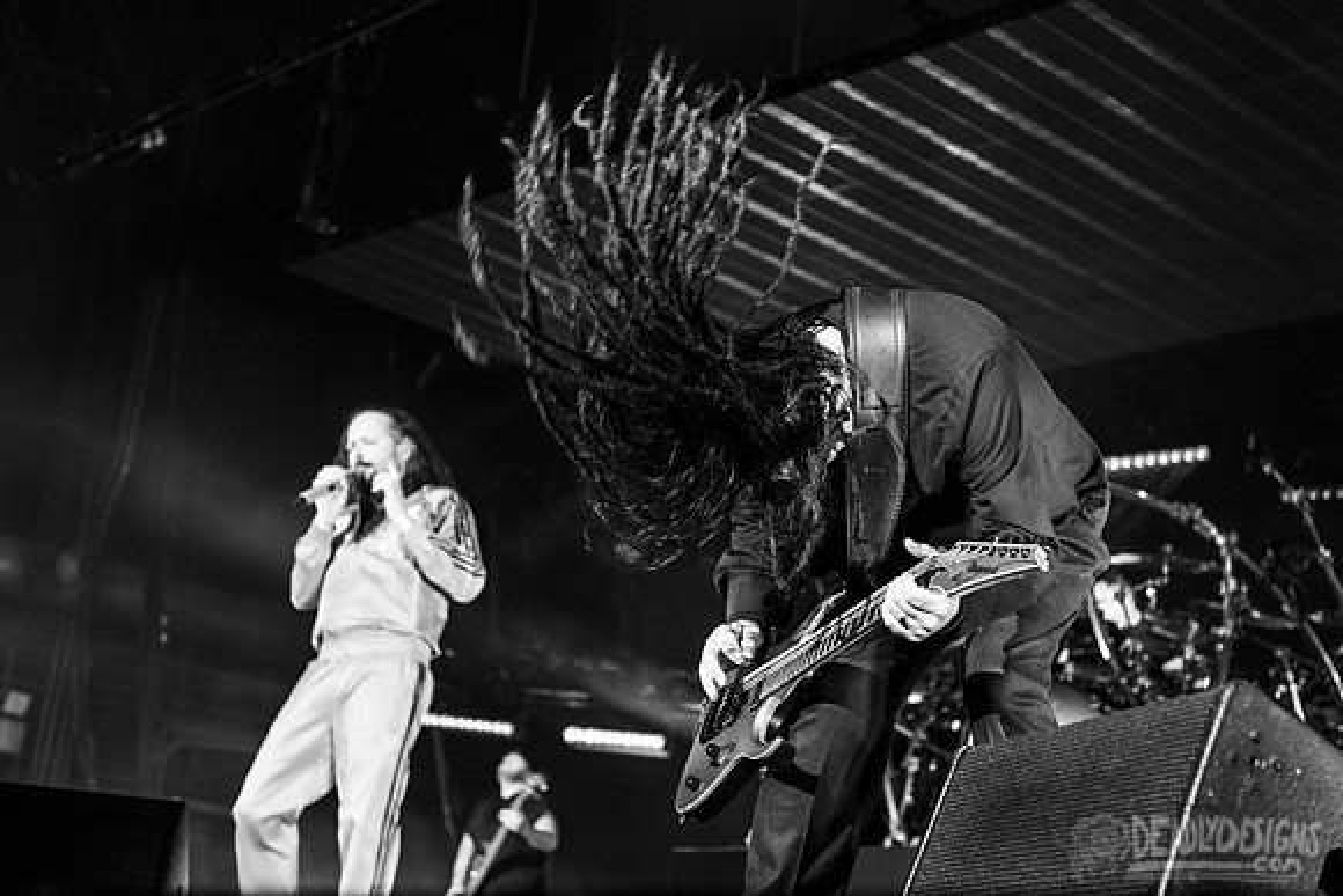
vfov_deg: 22.8
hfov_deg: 33.7
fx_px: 2218
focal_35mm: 59
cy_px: 341
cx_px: 736
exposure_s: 1/500
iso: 1000
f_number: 3.2
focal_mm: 48
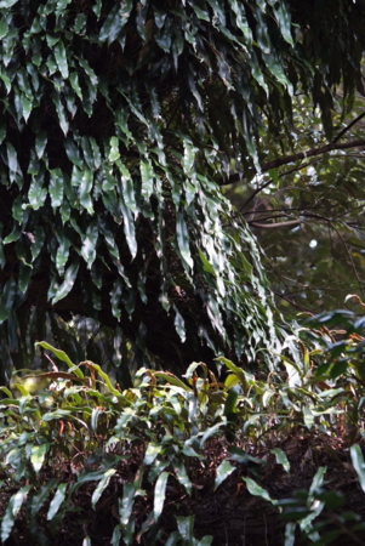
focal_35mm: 225
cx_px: 182
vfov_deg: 9.1
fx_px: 3414
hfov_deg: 6.1
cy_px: 273
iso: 800
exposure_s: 1/125
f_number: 5.6
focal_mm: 150
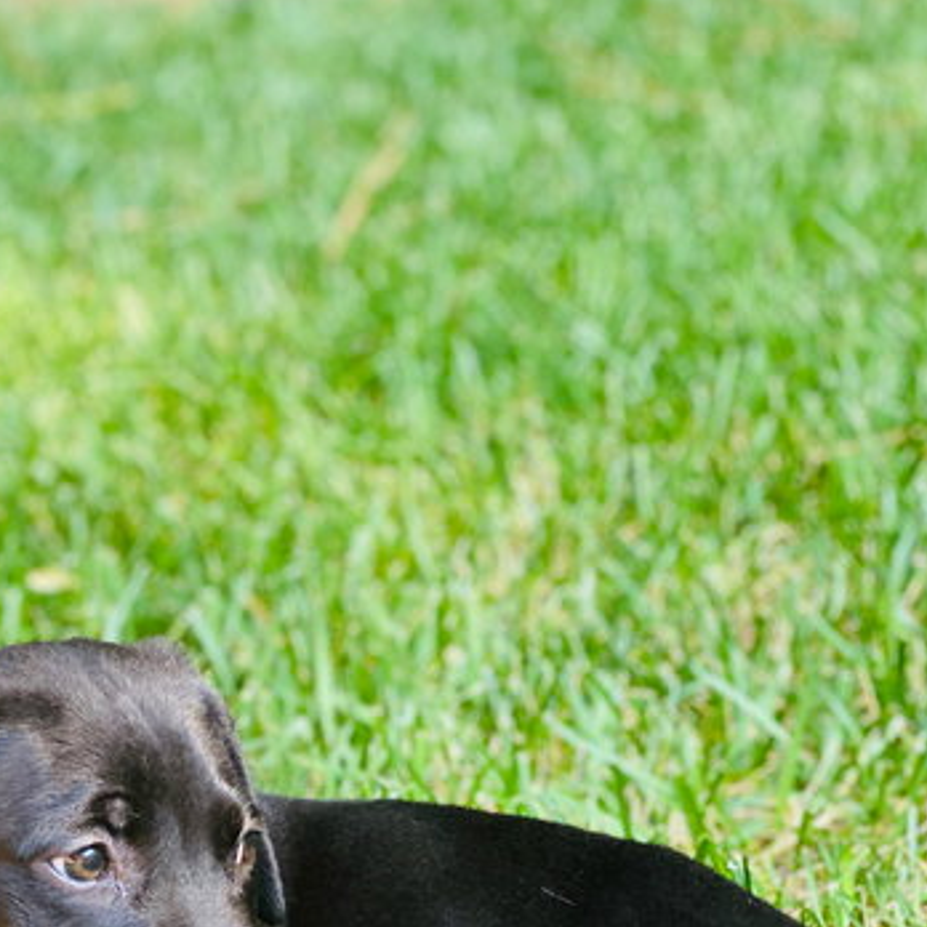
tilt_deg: -27.7
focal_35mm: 88
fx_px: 2666
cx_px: 290
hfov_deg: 19.6
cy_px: 859
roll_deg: +5.0
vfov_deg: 19.3
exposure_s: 1/122
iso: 64
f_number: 2
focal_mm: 6
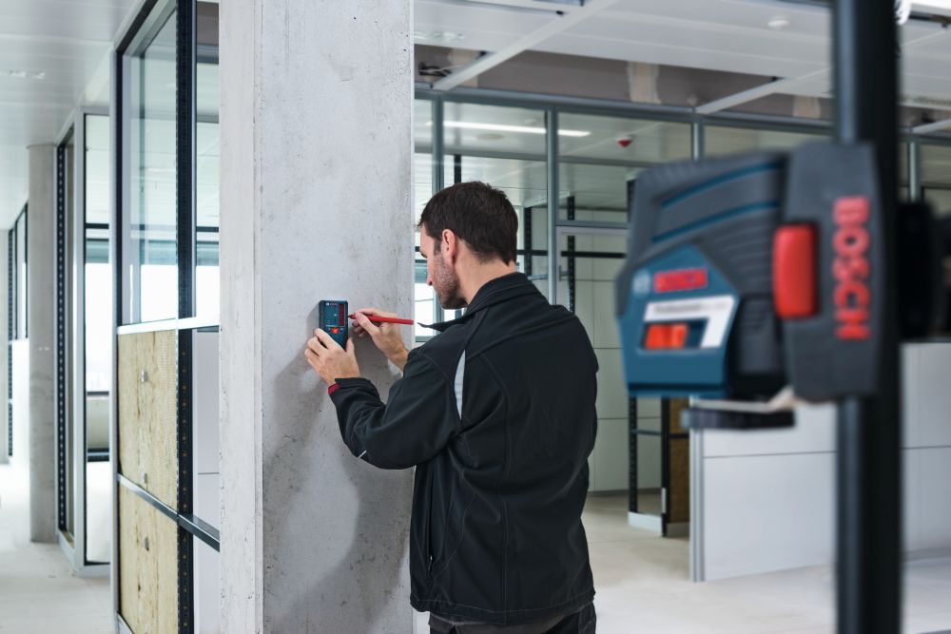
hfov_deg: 43.6
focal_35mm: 45
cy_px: 317
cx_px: 476
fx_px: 1189
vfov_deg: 29.9
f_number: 9
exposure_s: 1/20
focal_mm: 45
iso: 500
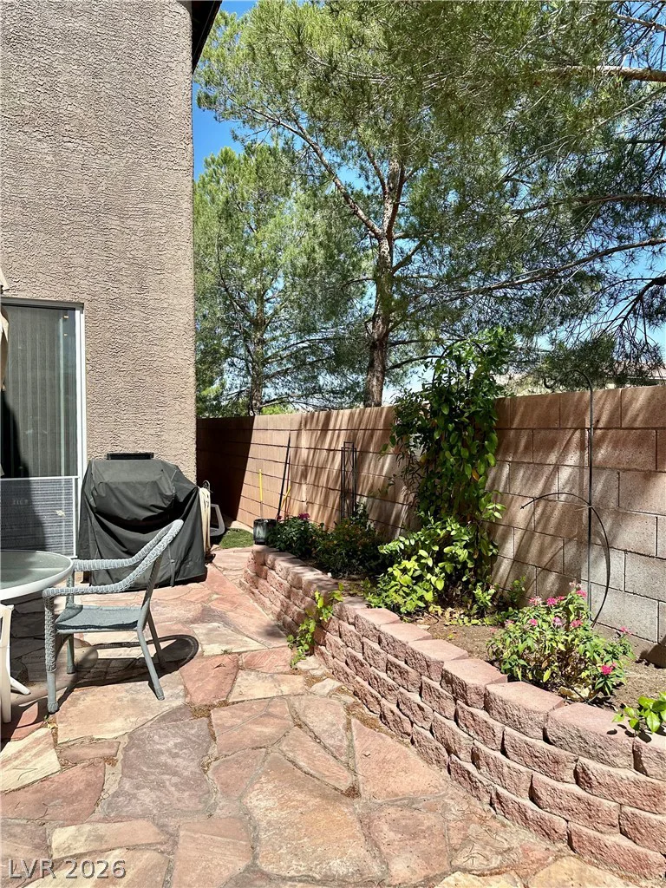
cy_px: 444
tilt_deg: -0.2
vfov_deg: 71.6
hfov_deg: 56.8
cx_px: 333
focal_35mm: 24
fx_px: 616
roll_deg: +1.3
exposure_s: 1/4348
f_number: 1.78
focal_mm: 6.86
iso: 80
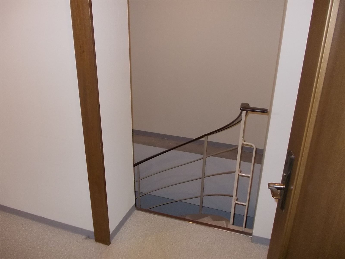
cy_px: 130
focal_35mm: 28
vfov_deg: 49.7
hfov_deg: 63.4
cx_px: 172
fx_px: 279
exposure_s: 1/25
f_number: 2.7
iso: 200
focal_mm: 4
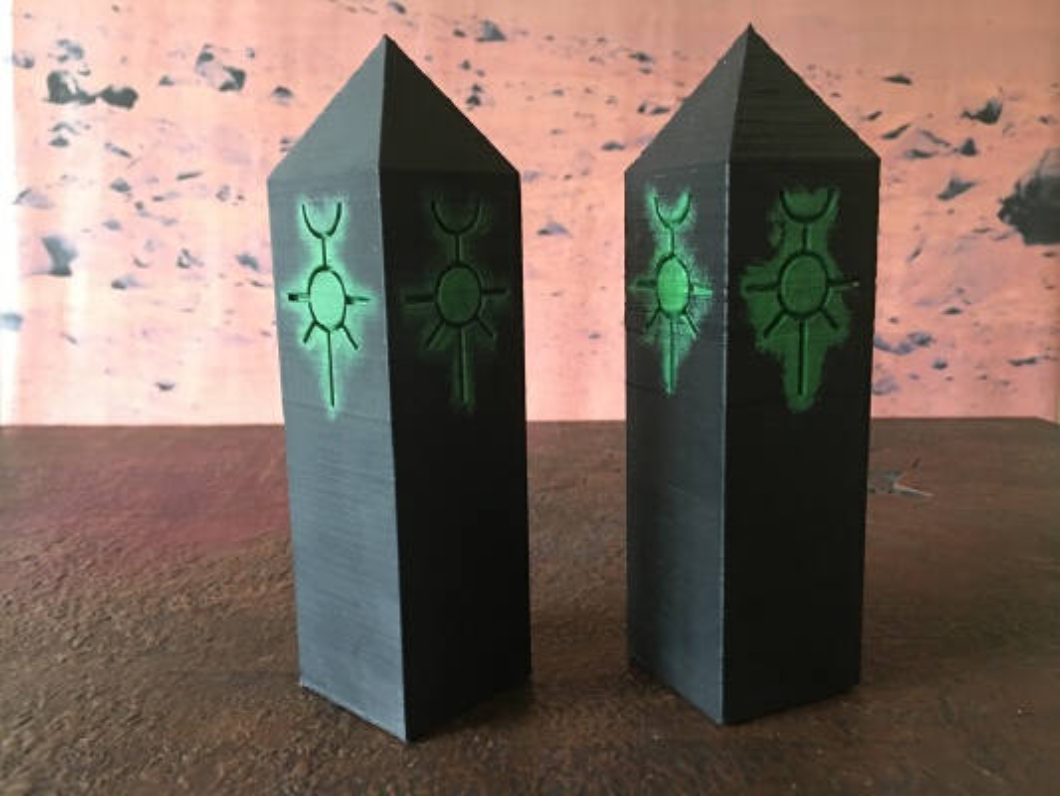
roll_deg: +0.1
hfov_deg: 61.6
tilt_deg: -8.4
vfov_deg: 48.2
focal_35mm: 29
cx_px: 530
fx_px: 888
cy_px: 398
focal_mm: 4.15
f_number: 2.2
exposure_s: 1/4
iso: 100
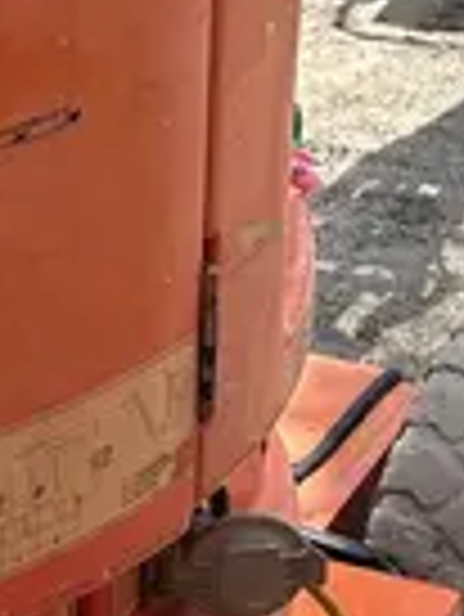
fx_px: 2480
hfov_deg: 10.5
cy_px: 321
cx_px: -99
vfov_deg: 14.2
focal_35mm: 139
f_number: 1.5
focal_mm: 5.7
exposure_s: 1/1838
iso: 50
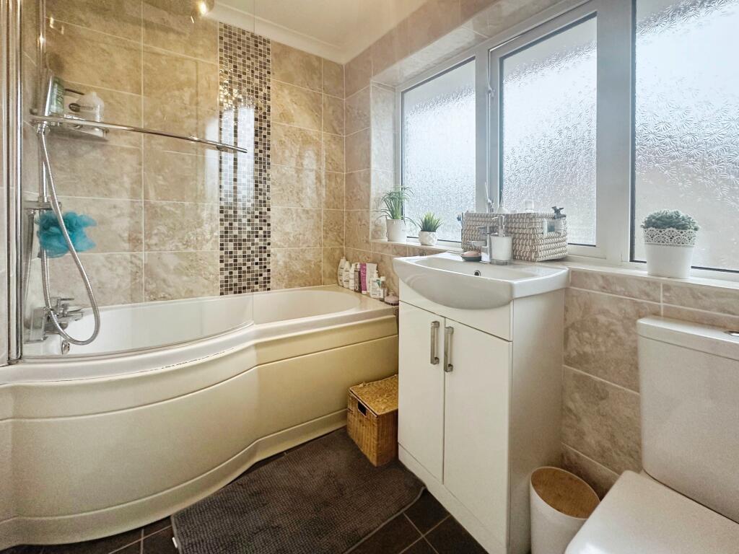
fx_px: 299
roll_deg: -1.4
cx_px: 370
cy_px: 277
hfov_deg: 102.1
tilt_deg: -5.5
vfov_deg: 85.7
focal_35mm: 14
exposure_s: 1/100
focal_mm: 2.22
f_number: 2.2
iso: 250
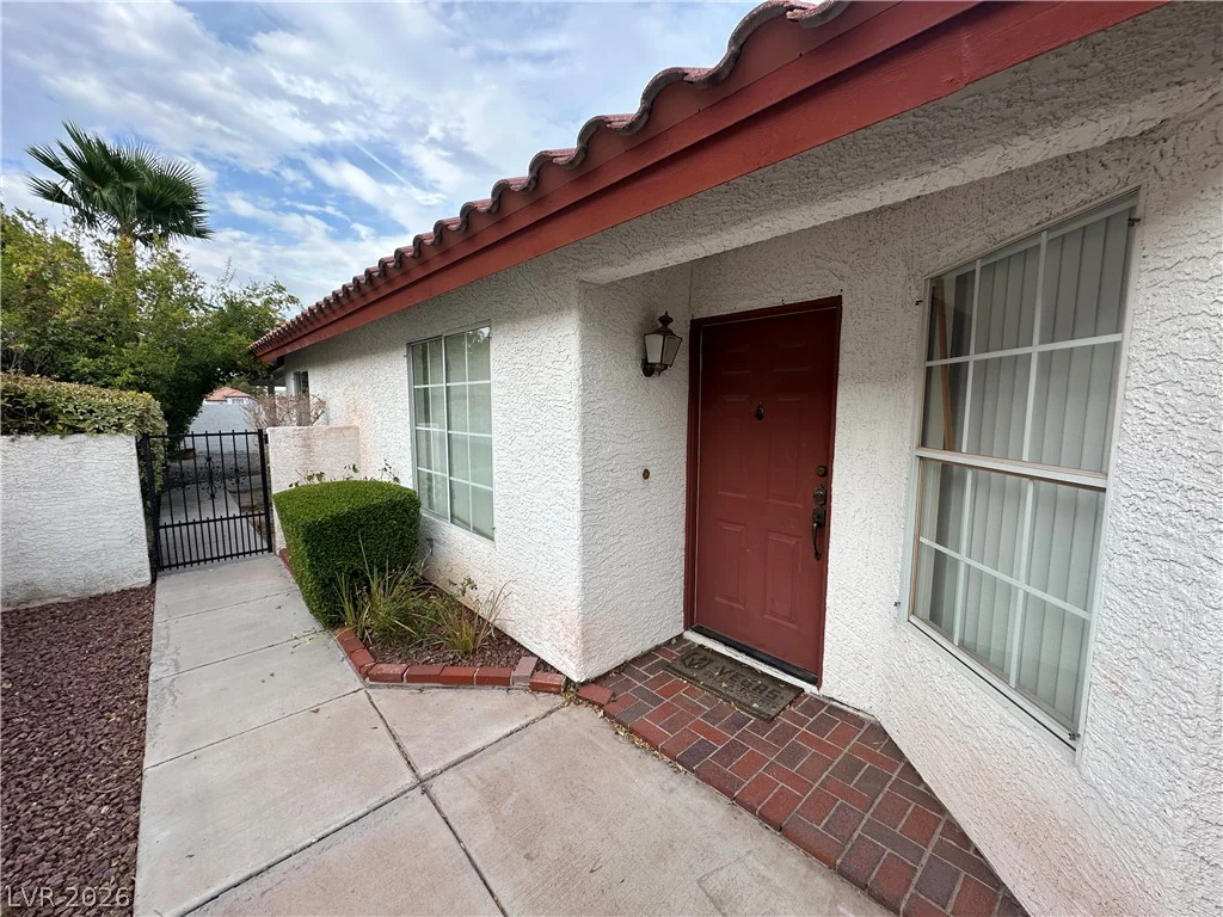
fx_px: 495
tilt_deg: -3.2
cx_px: 612
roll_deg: +0.3
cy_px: 458
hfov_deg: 102.1
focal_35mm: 14
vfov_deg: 85.7
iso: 40
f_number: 2.2
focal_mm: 2.22
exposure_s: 1/504
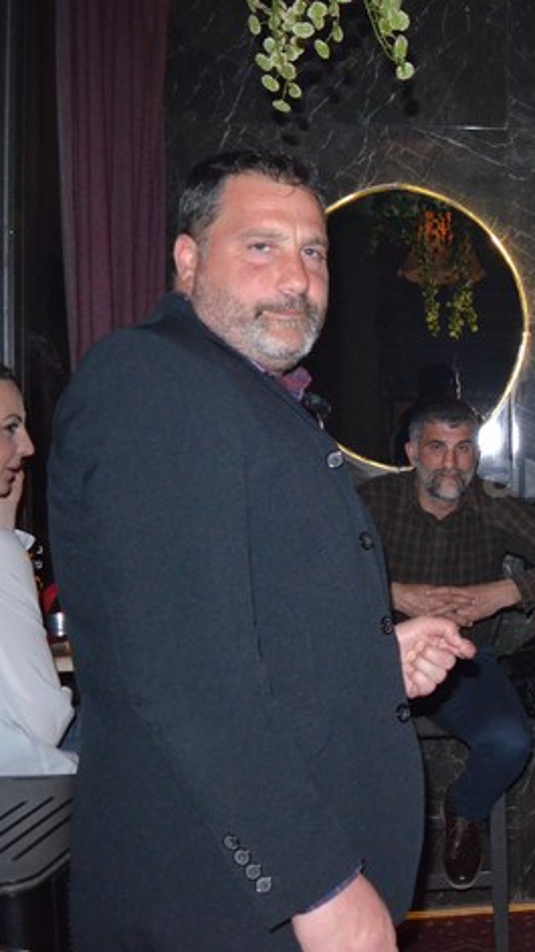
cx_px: 727
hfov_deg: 23.0
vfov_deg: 45.5
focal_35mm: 45
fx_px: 1135
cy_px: 456
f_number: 3.5
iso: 3200
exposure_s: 1/60
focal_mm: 18
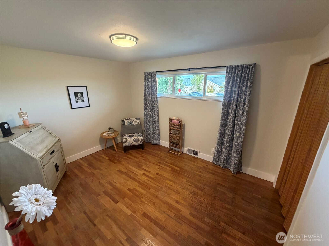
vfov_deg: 85.7
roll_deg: +0.9
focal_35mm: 14
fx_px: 133
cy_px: 123
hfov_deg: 102.1
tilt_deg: -16.2
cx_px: 164
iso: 250
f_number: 2.2
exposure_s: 1/60
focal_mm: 2.22
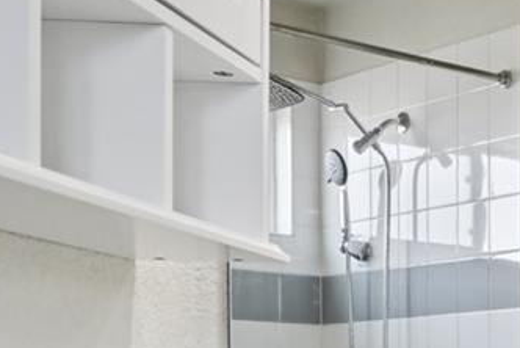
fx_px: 1148
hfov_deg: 17.8
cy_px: 415
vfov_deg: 16.5
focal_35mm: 79
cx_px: 1037
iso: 400
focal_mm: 11
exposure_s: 1/30
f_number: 8
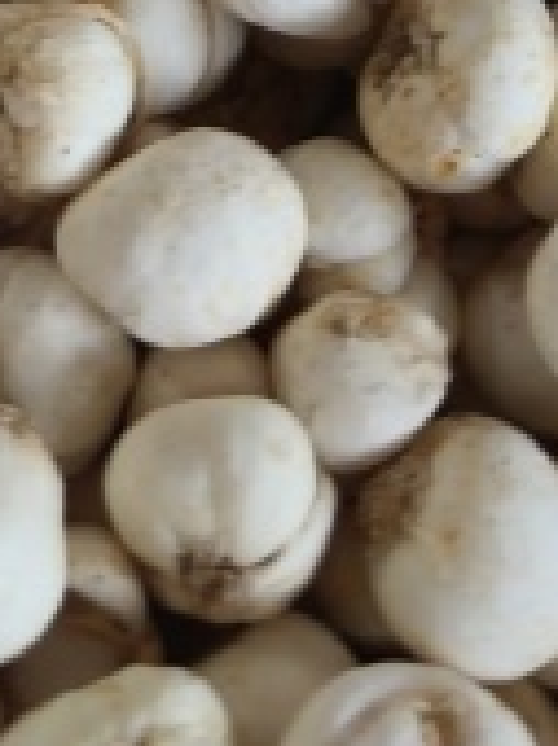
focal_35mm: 151
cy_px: -1174
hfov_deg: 9.8
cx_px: 141
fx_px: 3254
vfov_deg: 10.7
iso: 160
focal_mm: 5.59
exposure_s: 1/100
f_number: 1.8
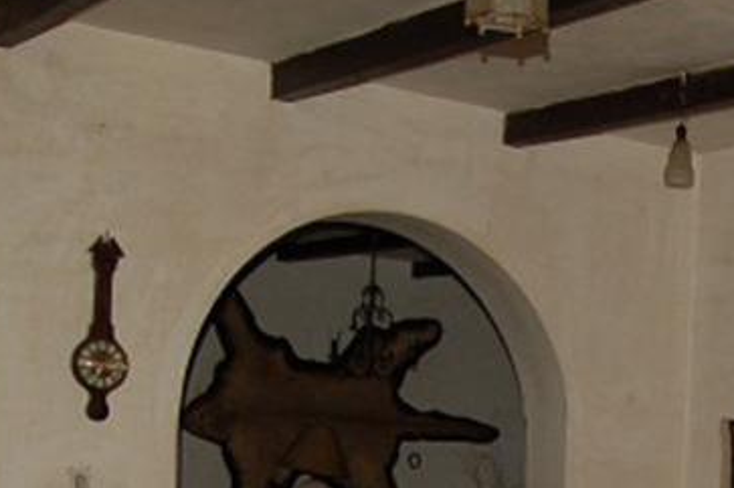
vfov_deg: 16.9
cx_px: 718
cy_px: 630
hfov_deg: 25.5
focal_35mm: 76
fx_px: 1547
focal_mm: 18
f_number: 7.1
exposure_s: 1/60
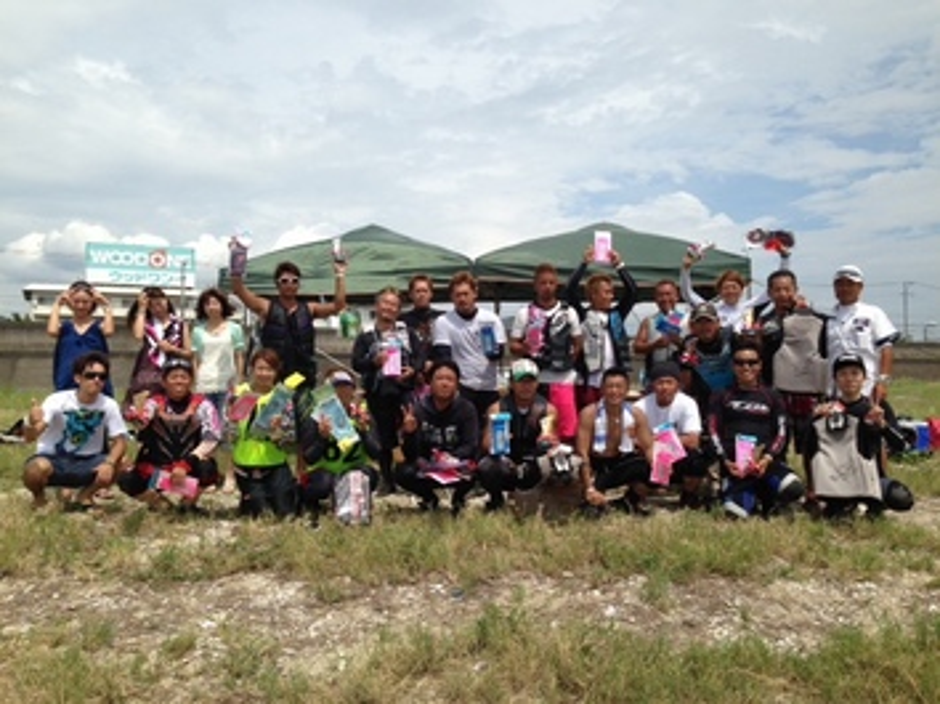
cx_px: 470
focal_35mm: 33
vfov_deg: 42.9
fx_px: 896
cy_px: 352
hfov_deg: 55.4
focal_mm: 4.13
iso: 50
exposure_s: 1/2584
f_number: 2.4
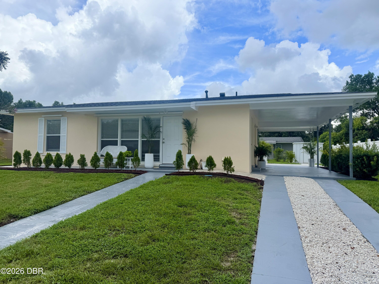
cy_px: 142
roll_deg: -0.4
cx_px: 190
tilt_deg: +3.0
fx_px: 263
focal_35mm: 24
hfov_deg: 71.6
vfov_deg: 56.8
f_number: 1.78
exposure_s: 1/3759
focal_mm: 6.76
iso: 80
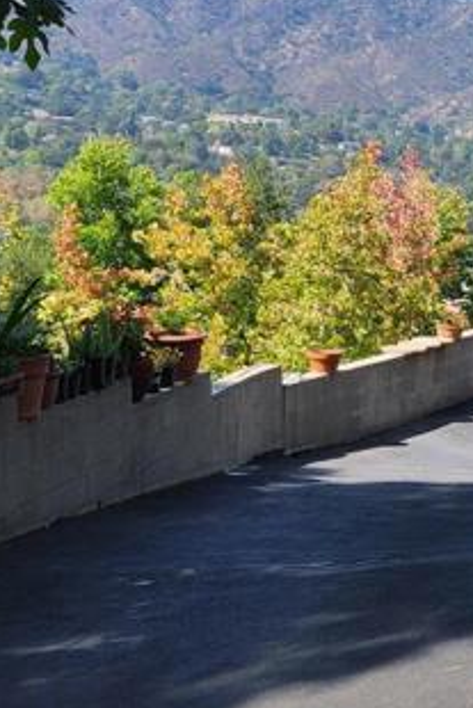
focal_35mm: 79
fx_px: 1555
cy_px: 386
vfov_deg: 25.7
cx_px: 795
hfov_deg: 15.4
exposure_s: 1/1002
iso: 20
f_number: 1.8
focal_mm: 5.4
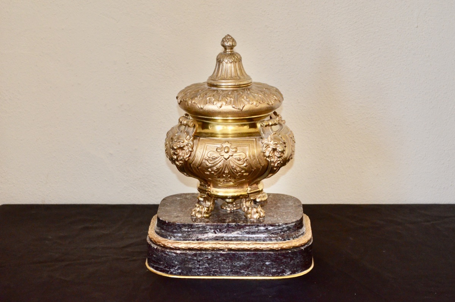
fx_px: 1041
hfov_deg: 24.7
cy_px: 151
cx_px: 228
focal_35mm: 82
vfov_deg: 16.5
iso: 2000
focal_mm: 55
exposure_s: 1/60
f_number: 5.6
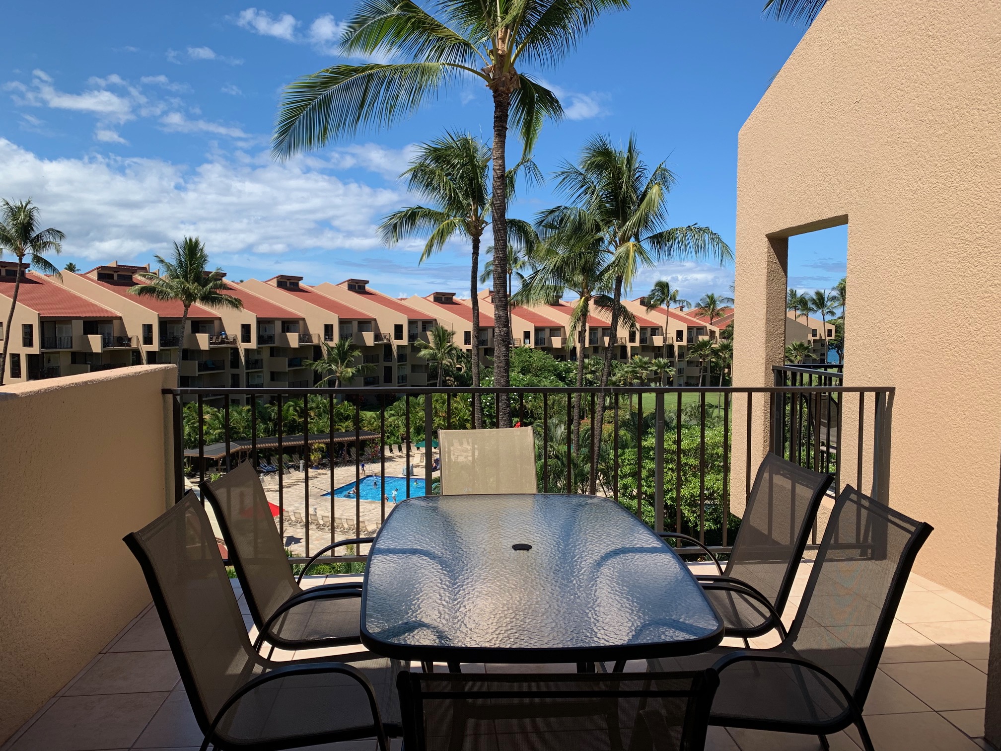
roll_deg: -1.6
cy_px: 376
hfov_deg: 67.3
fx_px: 752
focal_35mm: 26
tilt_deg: -3.9
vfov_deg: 53.1
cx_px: 500
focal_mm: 4.25
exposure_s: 1/1953
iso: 25
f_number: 1.8
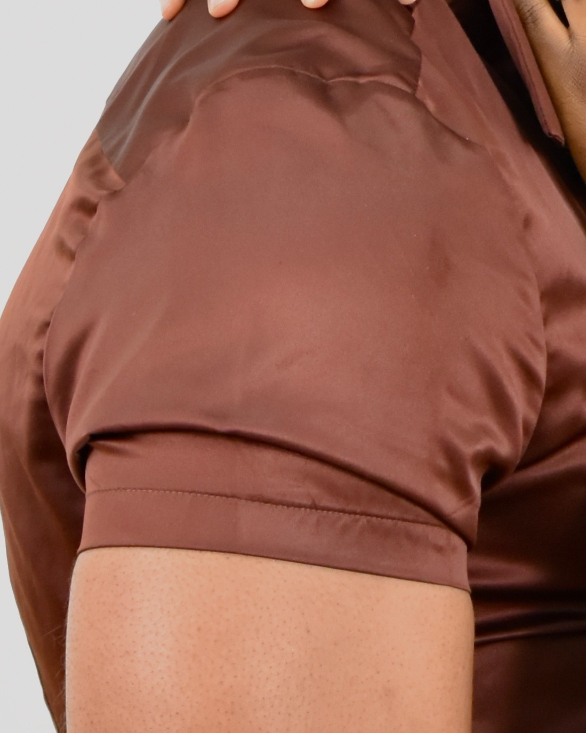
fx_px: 7329
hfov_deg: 4.6
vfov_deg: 5.7
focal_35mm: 338
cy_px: 191
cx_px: 823
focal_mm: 55
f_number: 5.6
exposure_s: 1/60
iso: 1000
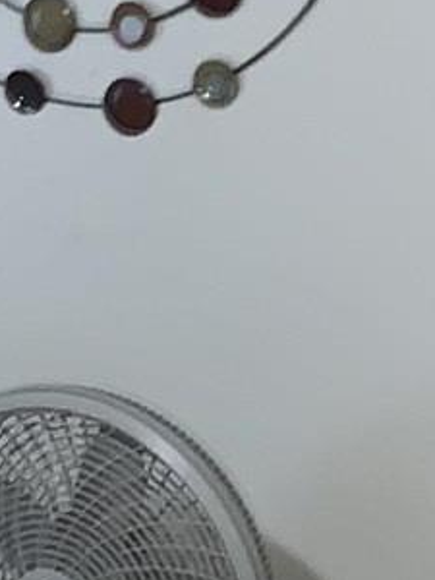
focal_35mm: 200
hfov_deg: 7.4
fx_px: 3351
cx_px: 178
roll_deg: +1.0
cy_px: 329
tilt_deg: -7.9
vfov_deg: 9.9
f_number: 1.8
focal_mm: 4.25
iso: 80
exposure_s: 1/6
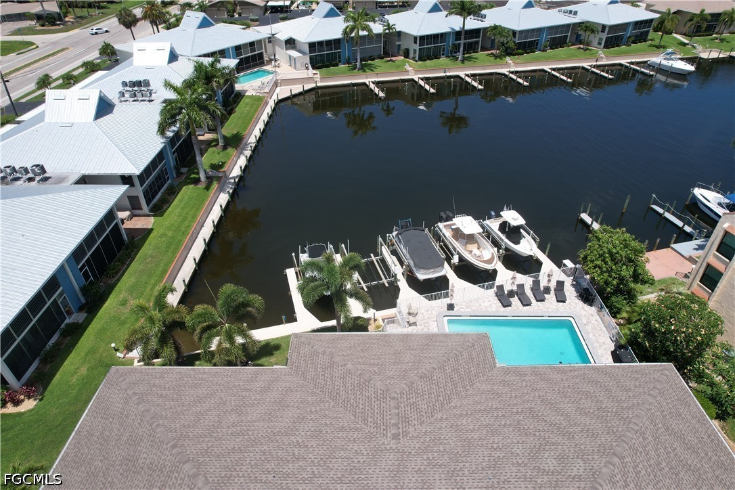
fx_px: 449
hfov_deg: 78.6
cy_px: 245
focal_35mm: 22
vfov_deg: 57.2
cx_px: 368
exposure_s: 1/2500
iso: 110
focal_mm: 8.38
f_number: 2.8
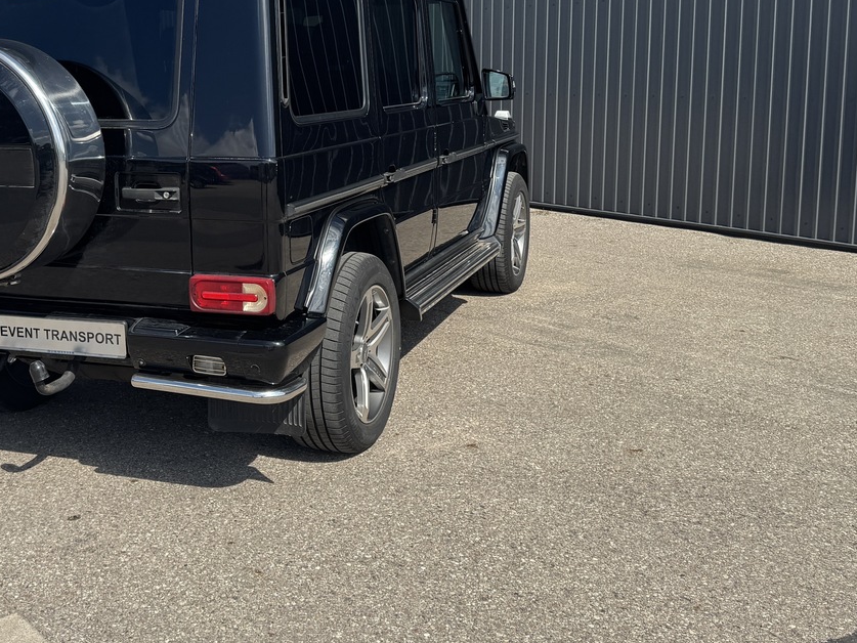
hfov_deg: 43.5
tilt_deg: -8.3
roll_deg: +1.3
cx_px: 317
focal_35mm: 43
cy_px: 223
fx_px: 1065
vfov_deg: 33.4
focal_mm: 6.76
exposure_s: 1/4608
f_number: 1.78
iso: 80
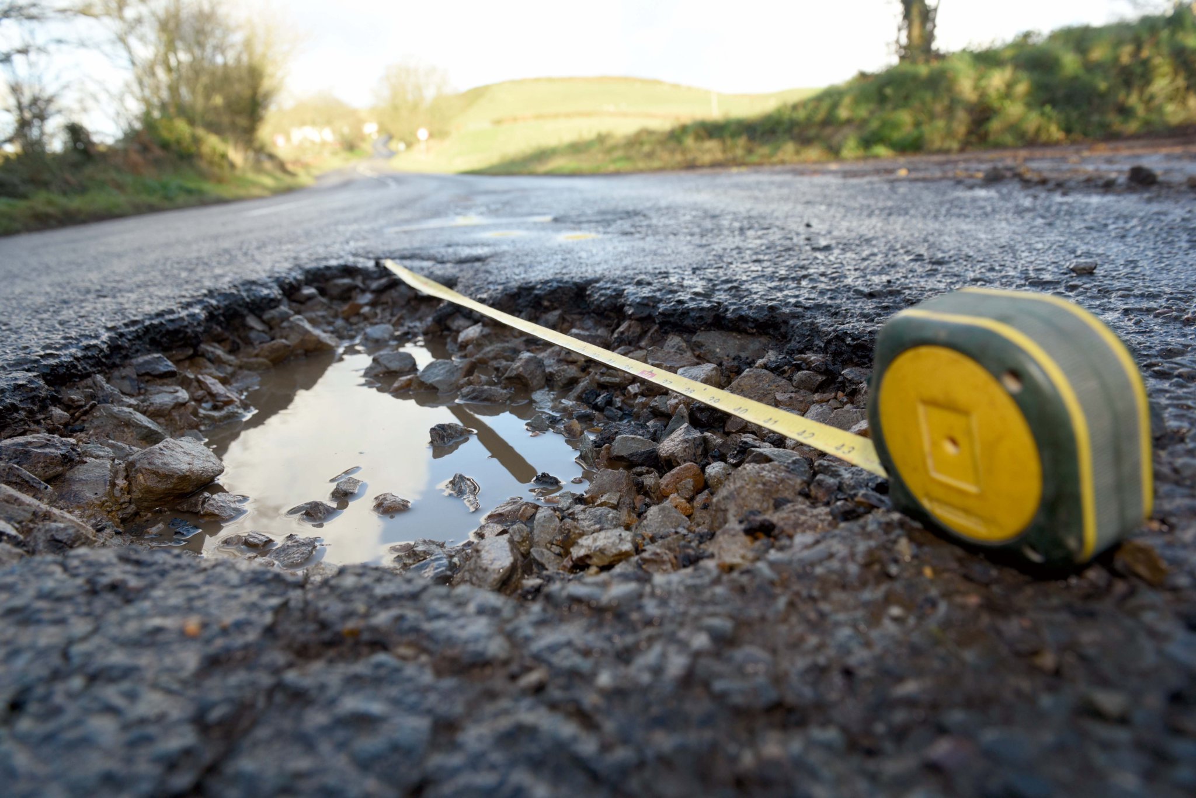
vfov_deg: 53.2
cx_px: 598
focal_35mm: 24
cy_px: 399
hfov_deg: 73.7
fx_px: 798
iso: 400
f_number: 6.3
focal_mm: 24
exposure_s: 1/250
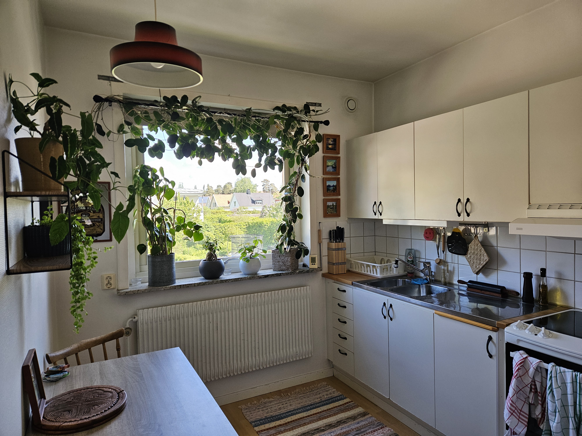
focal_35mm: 23
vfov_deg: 58.9
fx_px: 387
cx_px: 291
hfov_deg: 73.9
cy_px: 218
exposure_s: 1/180
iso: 125
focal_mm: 5.4
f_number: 1.8
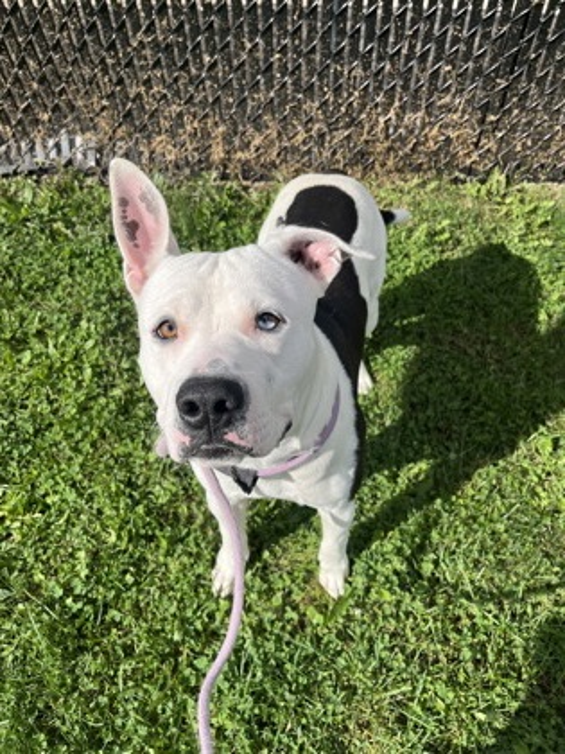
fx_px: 566
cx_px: 282
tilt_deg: -52.6
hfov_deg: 53.1
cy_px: 377
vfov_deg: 67.3
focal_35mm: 26
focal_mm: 5.1
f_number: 1.6
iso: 50
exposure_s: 1/3311
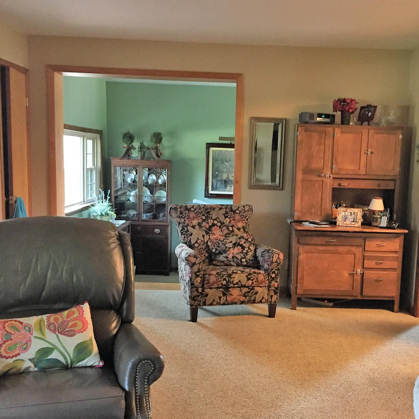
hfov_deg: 38.2
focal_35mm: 44
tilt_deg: -8.1
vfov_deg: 38.2
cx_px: 249
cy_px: 250
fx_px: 603
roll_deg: -2.9
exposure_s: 1/17
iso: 250
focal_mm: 4.15
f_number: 2.2
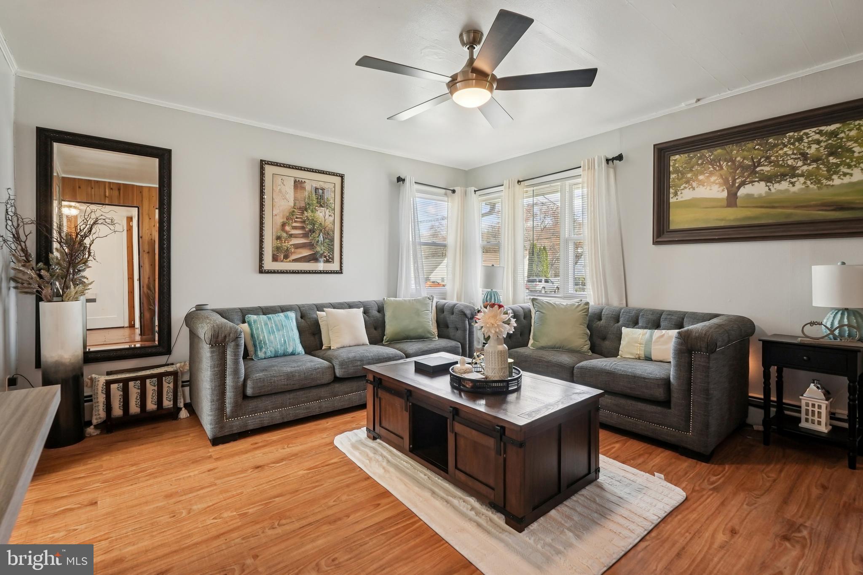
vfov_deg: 73.7
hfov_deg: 96.7
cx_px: 432
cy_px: 288
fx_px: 383
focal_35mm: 16
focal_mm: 16
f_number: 8
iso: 400
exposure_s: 1/100
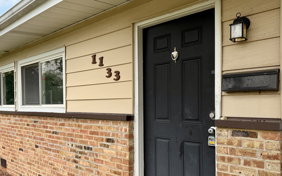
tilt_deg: +0.3
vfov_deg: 43.0
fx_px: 223
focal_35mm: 29
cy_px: 106
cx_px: 142
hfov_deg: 64.6
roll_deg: +0.2
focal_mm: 6.76
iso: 80
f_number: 1.78
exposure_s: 1/1689
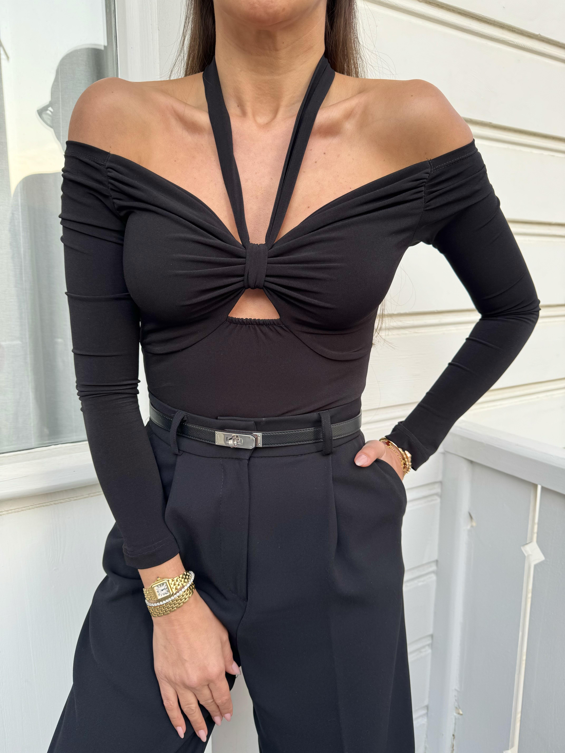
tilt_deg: -11.1
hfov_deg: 56.8
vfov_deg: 71.6
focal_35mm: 24
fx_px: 522
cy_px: 376
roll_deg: -0.2
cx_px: 282
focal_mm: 6.86
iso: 64
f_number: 1.78
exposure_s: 1/241
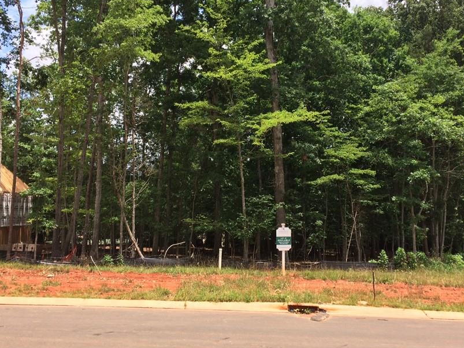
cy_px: 134
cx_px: 240
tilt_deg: +9.1
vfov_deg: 38.4
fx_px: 496
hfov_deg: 50.1
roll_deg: +1.1
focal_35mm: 37
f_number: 2.2
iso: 32
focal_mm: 4.15
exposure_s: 1/1368
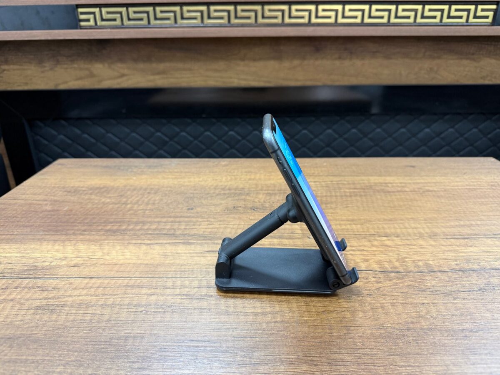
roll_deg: +0.7
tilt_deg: -23.3
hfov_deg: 71.6
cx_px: 250
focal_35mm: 24
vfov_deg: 56.8
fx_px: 347
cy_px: 188
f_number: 1.78
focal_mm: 6.76
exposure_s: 1/50
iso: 250
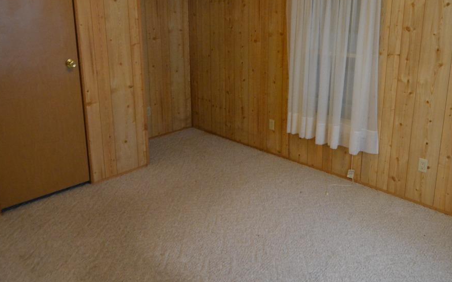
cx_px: 288
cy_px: 84
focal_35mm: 26
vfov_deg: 46.5
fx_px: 320
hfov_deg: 69.1
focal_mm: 10
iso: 1800
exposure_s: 1/60
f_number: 3.5
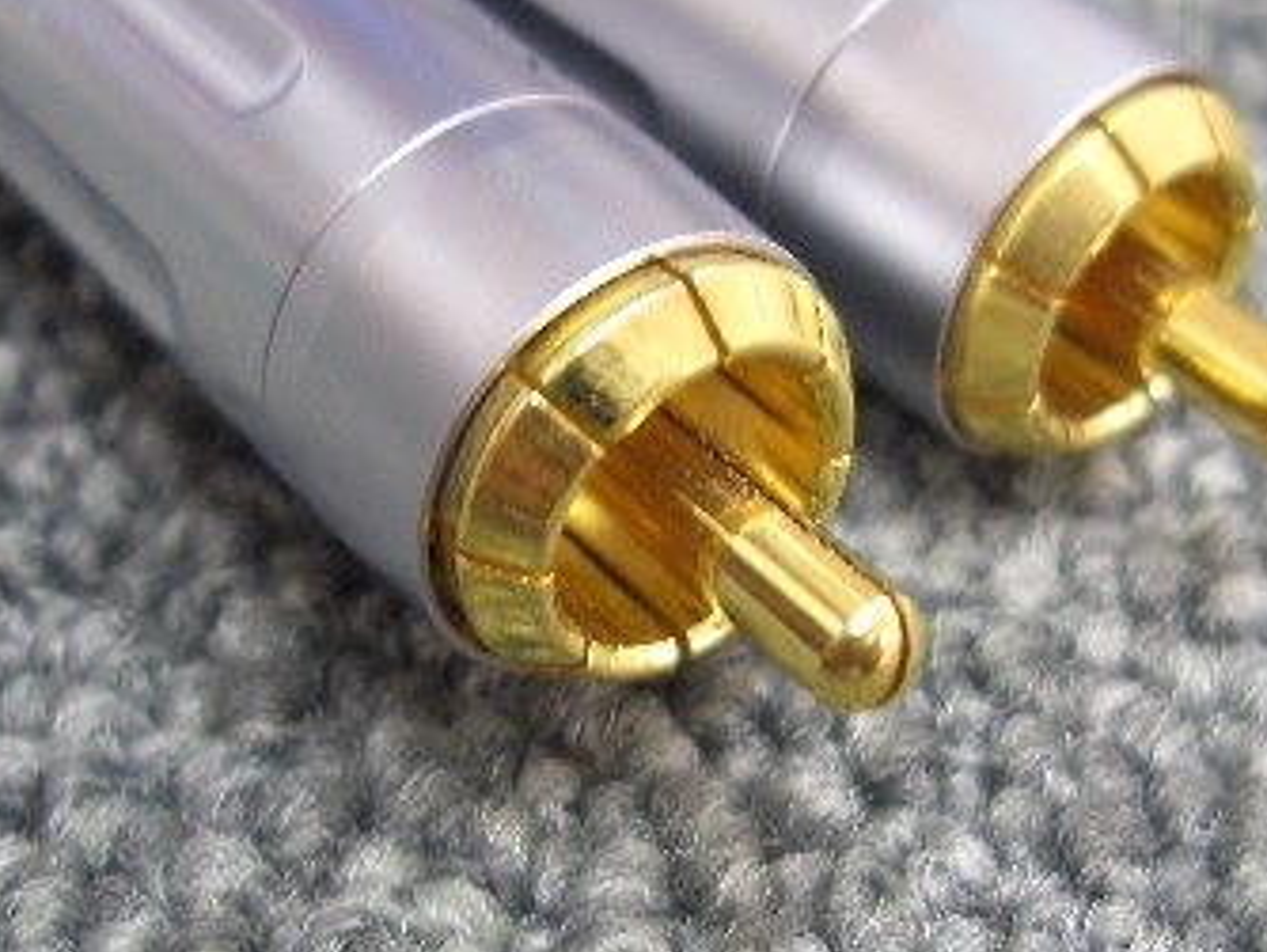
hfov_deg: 28.8
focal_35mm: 67
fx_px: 2454
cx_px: 812
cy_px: 535
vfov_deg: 21.9
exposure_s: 1/15
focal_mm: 5.8
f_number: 2.6
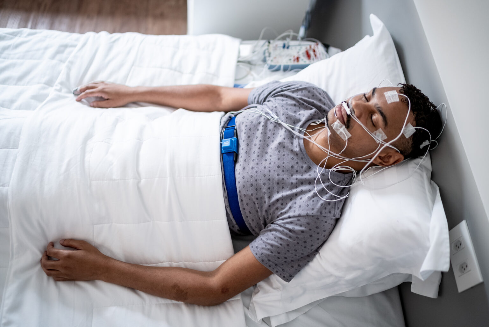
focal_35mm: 35
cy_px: 164
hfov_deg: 54.4
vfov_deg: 37.9
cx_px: 244
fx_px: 476
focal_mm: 35
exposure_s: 1/160
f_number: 1.4
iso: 400
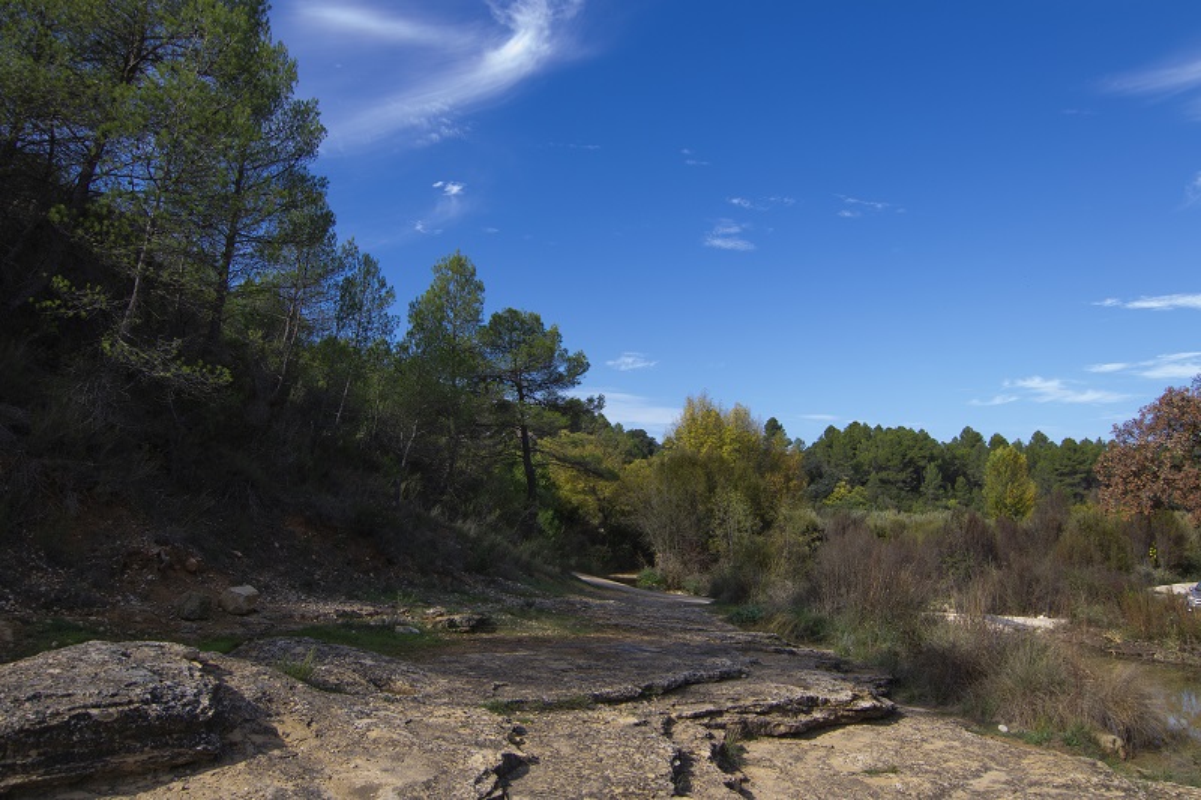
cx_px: 600
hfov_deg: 81.2
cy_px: 400
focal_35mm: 21
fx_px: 700
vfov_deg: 59.5
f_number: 6.3
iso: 100
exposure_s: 1/250
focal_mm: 14
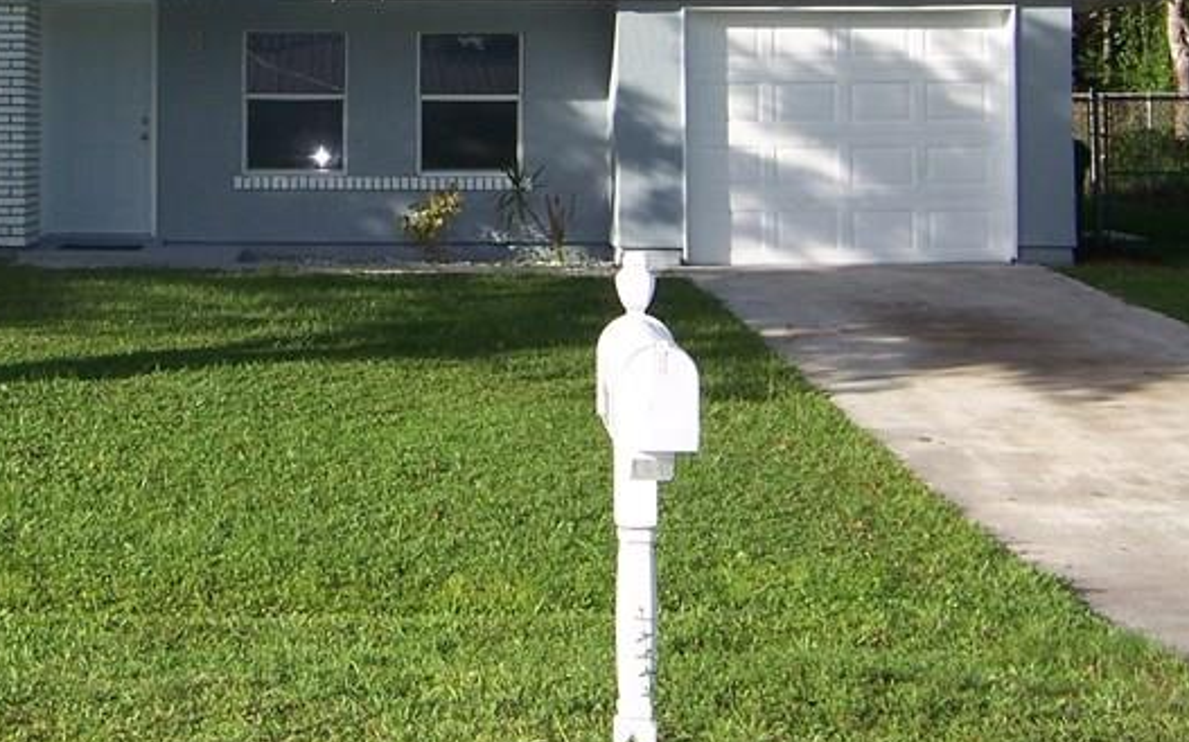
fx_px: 2203
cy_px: -59
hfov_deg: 29.5
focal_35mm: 68
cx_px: 223
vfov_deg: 18.5
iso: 80
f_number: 3.4
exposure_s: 1/500
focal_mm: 5.5
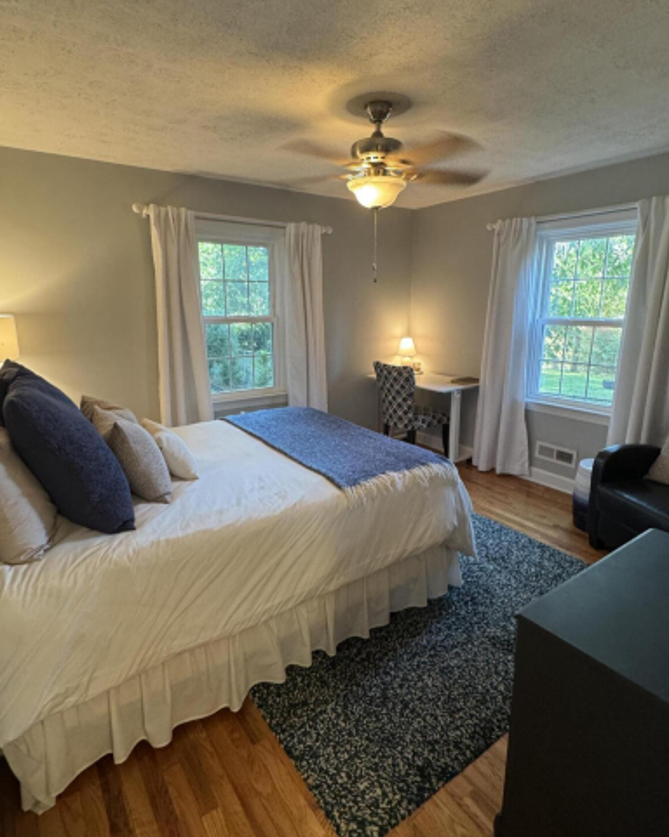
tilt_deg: -12.9
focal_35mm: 19
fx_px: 470
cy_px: 409
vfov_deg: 83.3
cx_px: 336
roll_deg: -0.1
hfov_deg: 70.9
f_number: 2.2
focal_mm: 2.22
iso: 320
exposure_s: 1/60
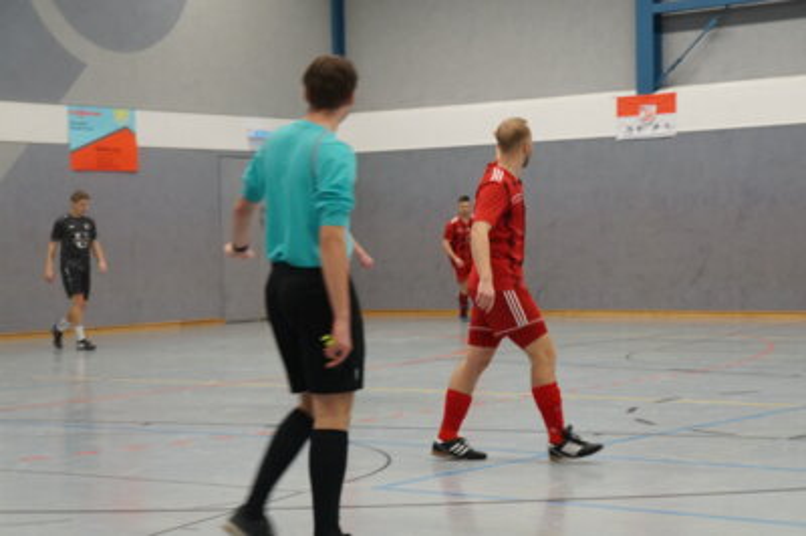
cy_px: 268
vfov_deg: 16.5
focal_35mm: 82
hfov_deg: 24.6
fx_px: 1846
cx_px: 403
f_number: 5.6
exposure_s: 1/100
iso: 1600
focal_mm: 55
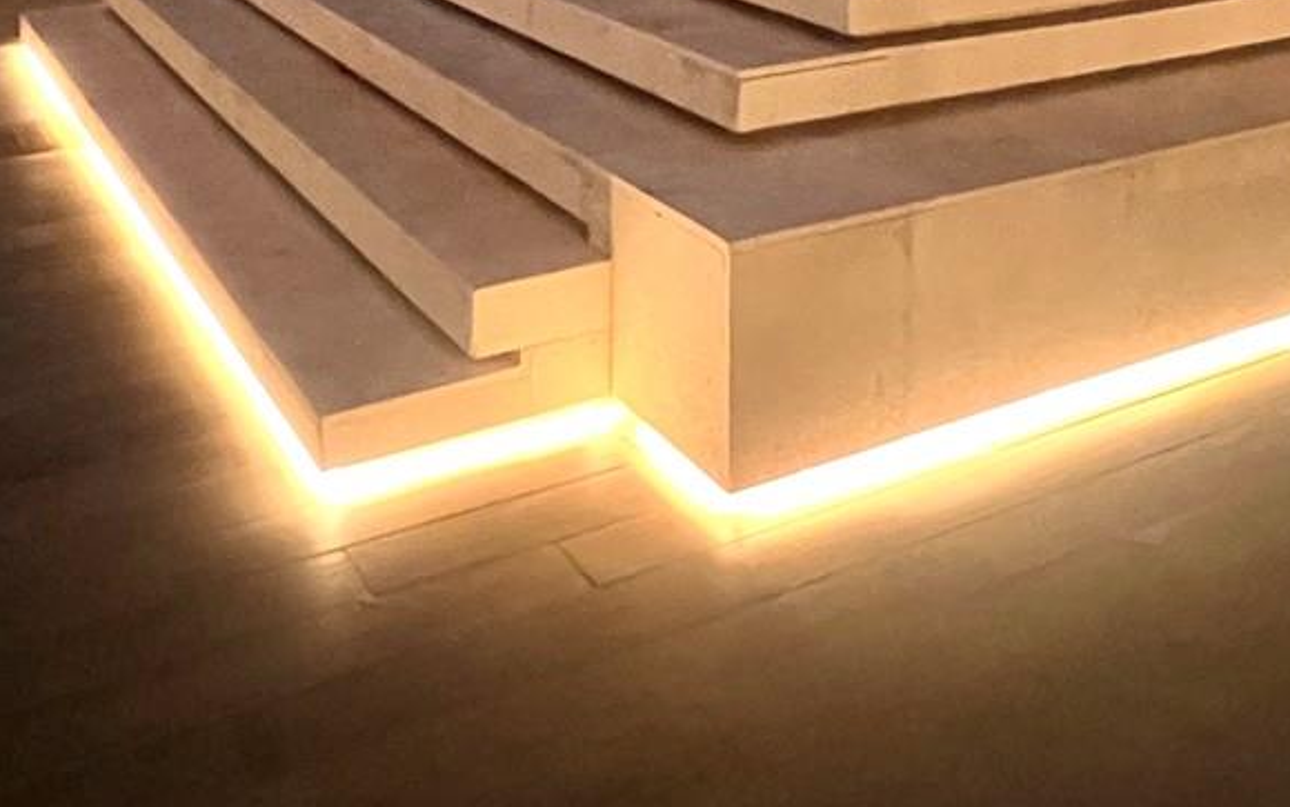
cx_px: 529
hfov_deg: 51.3
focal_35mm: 38
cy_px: -260
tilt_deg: -1.9
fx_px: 1336
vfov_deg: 27.6
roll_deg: -0.5
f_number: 1.8
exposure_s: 1/30
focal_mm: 1.57
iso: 1600
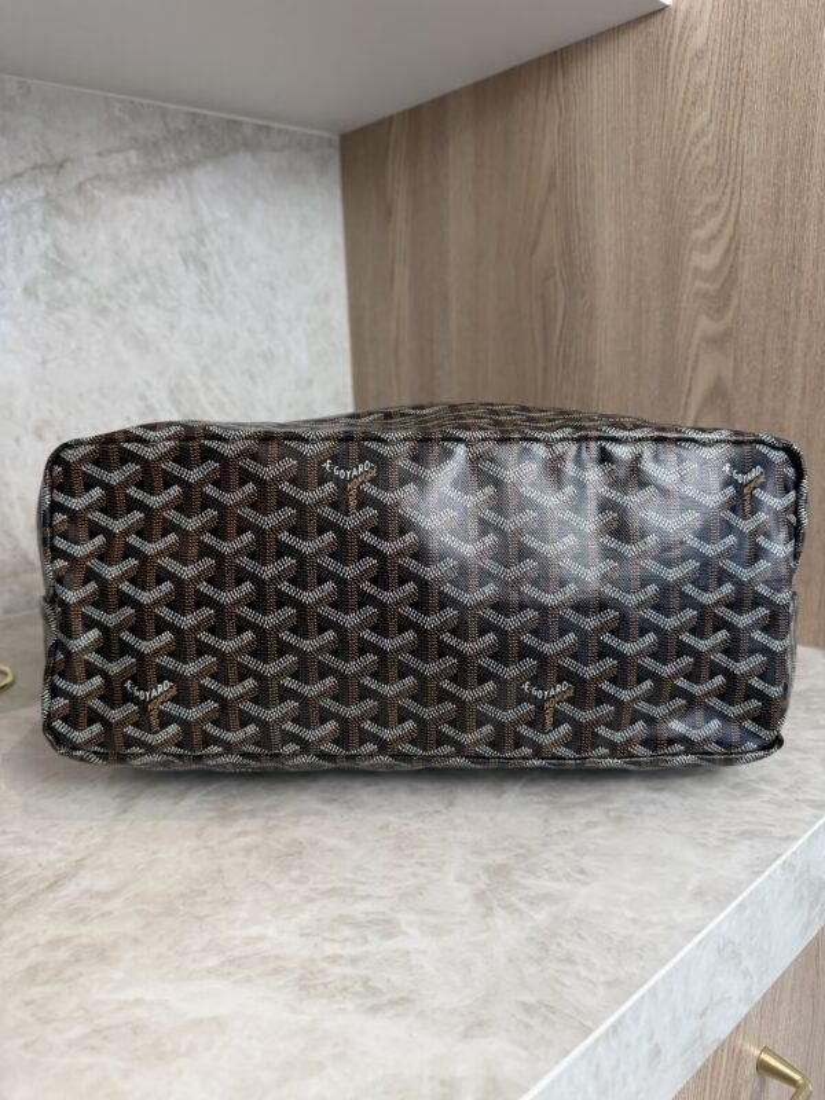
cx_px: 412
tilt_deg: -12.6
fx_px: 763
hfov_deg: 56.8
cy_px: 550
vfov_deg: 71.6
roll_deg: +1.6
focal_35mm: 24
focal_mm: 6.76
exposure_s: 1/120
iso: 80
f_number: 1.78
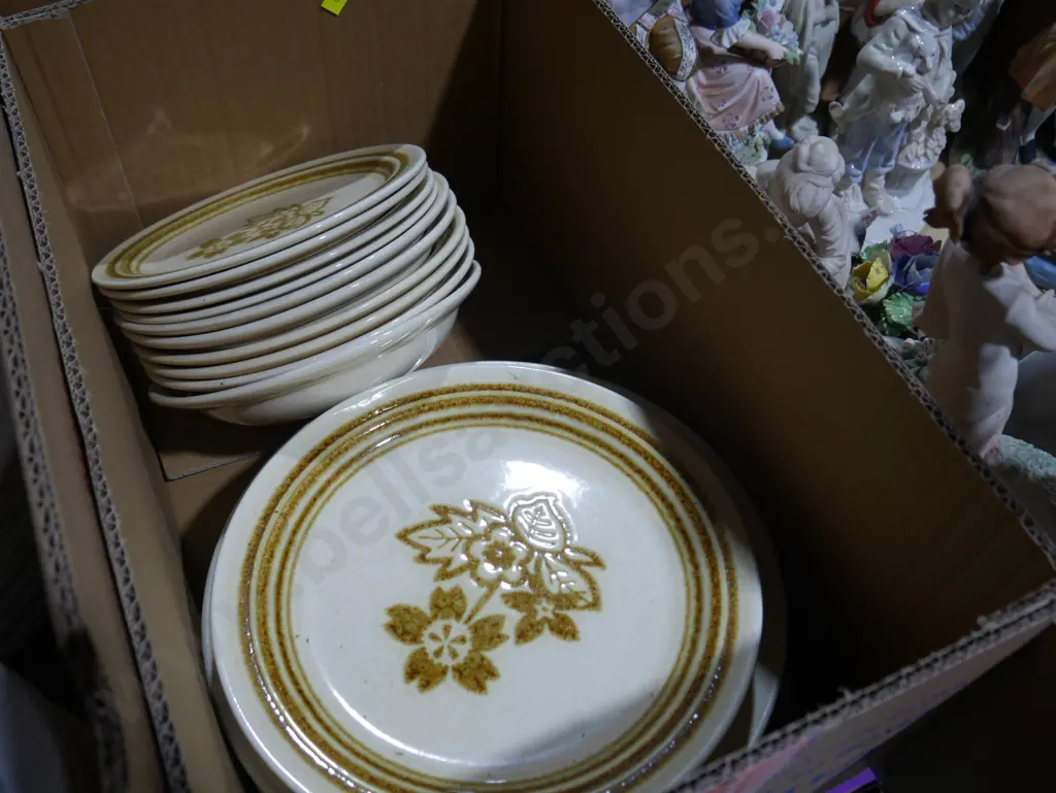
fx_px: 977
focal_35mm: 32
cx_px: 528
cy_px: 396
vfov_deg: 44.2
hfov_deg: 56.8
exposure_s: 1/100
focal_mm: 16
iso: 200
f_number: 3.6
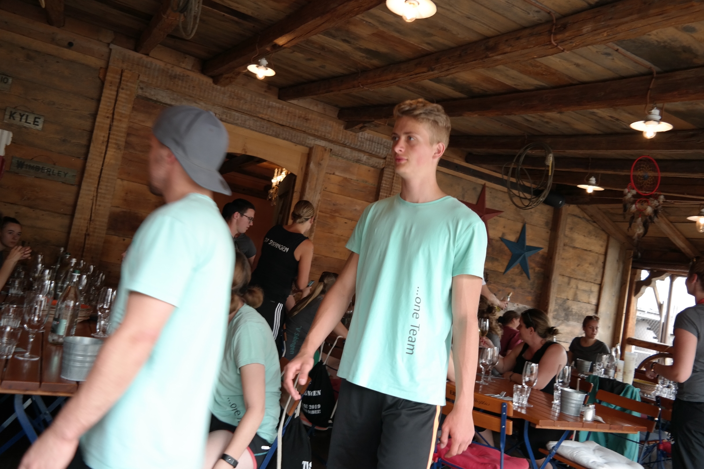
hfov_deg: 67.4
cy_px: 234
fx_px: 528
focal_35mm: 27
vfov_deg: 47.9
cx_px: 352
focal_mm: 18
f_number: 3.5
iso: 200
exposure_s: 1/50
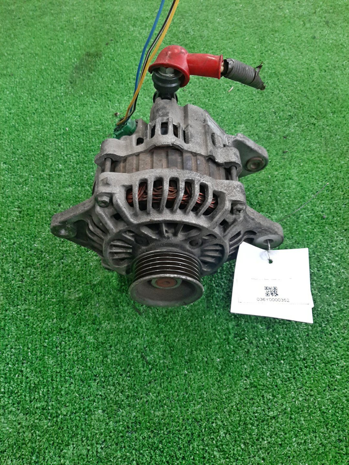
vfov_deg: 67.3
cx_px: 174
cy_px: 232
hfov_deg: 53.1
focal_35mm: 26
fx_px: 350
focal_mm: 3.93
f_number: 1.7
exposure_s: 1/50
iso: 177
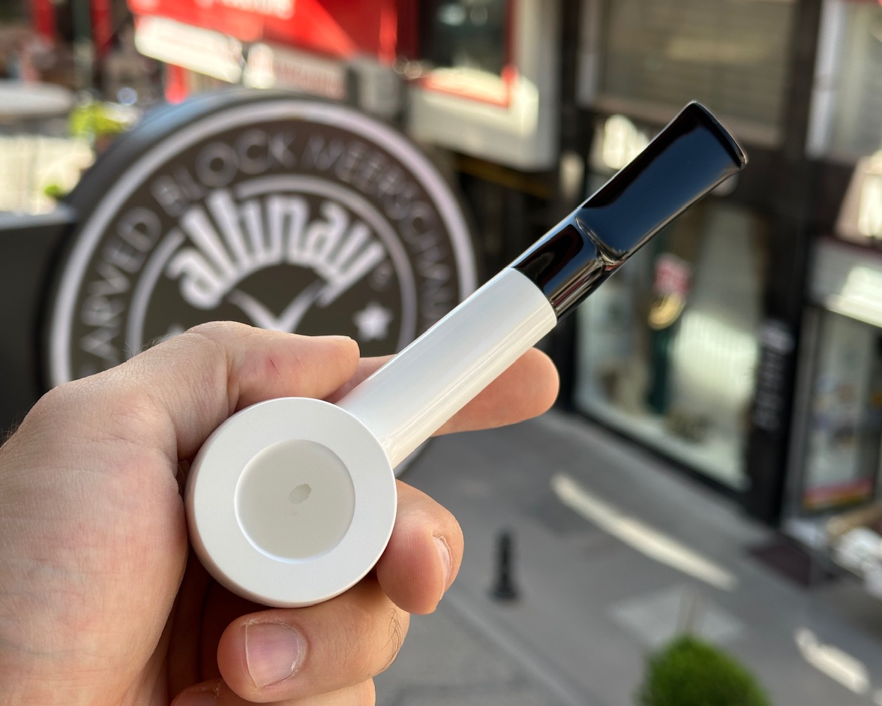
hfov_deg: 36.6
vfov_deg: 29.7
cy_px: 358
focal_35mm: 51
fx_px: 1331
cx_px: 420
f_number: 1.78
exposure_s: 1/587
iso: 64
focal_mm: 6.86
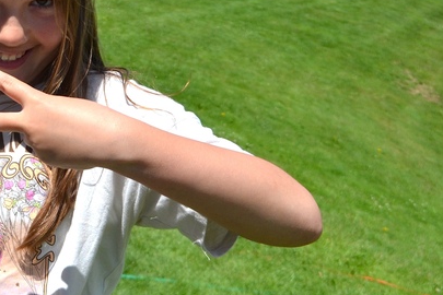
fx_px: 1120
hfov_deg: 21.3
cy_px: 114
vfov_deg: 15.0
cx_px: -37
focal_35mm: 91
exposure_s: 1/2000
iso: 400
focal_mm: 24
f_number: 7.1
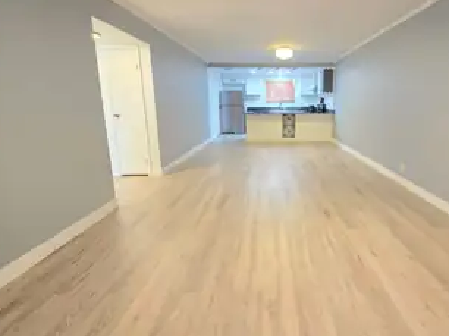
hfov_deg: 89.8
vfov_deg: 74.3
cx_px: 271
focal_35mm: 17
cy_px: 147
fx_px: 220
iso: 320
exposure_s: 1/60.2
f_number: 1.9
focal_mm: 2.2
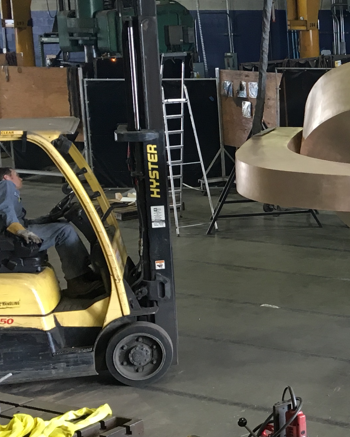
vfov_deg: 22.2
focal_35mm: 86
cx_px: 540
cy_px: 195
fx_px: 1113
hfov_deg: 16.2
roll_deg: +0.1
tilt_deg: -8.9
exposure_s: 1/30
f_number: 2.2
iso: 64
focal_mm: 4.15
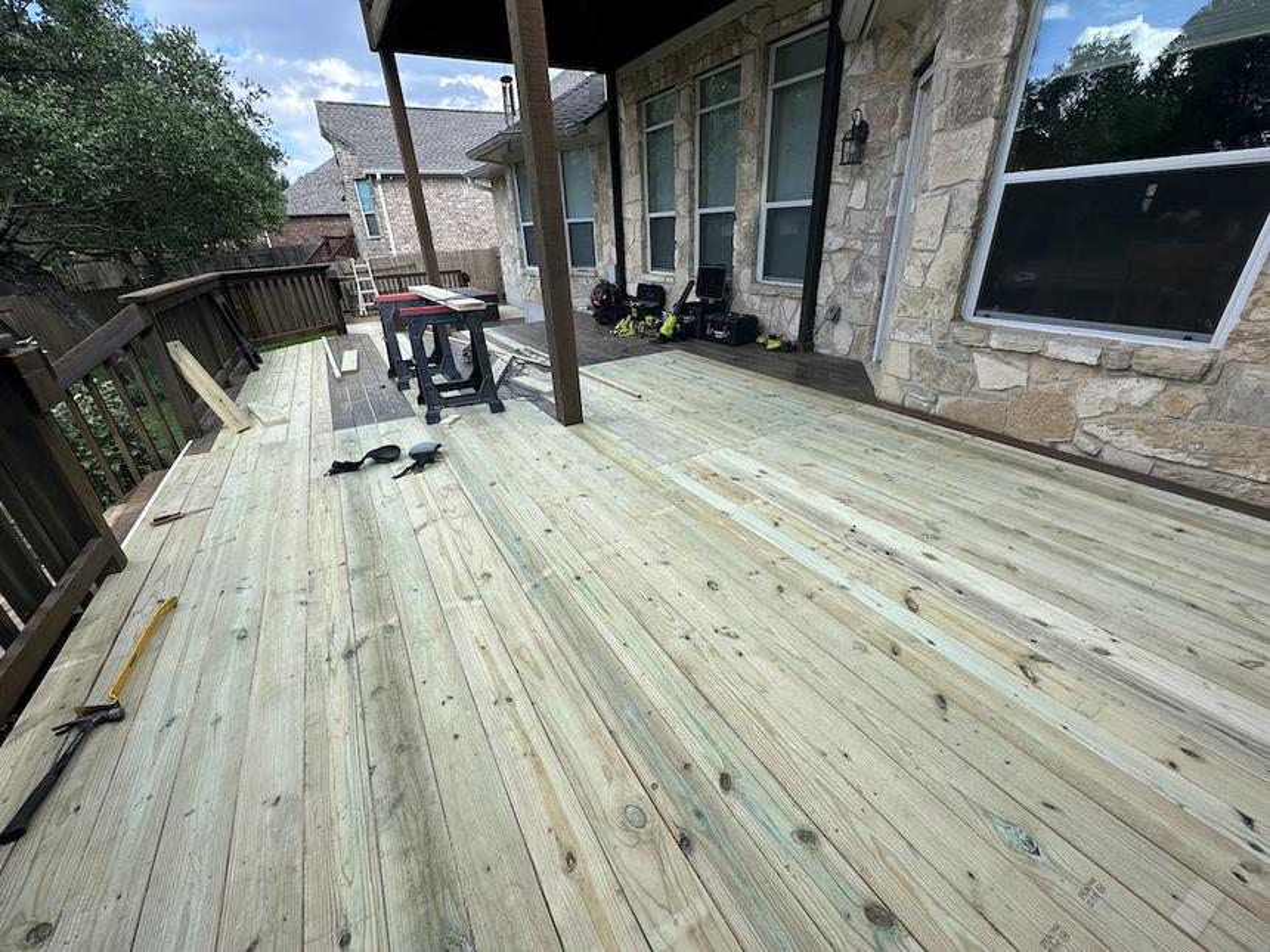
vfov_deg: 85.7
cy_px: 476
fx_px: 514
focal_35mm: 14
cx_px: 635
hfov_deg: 102.1
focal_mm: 2.22
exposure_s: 1/643
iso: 40
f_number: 2.2
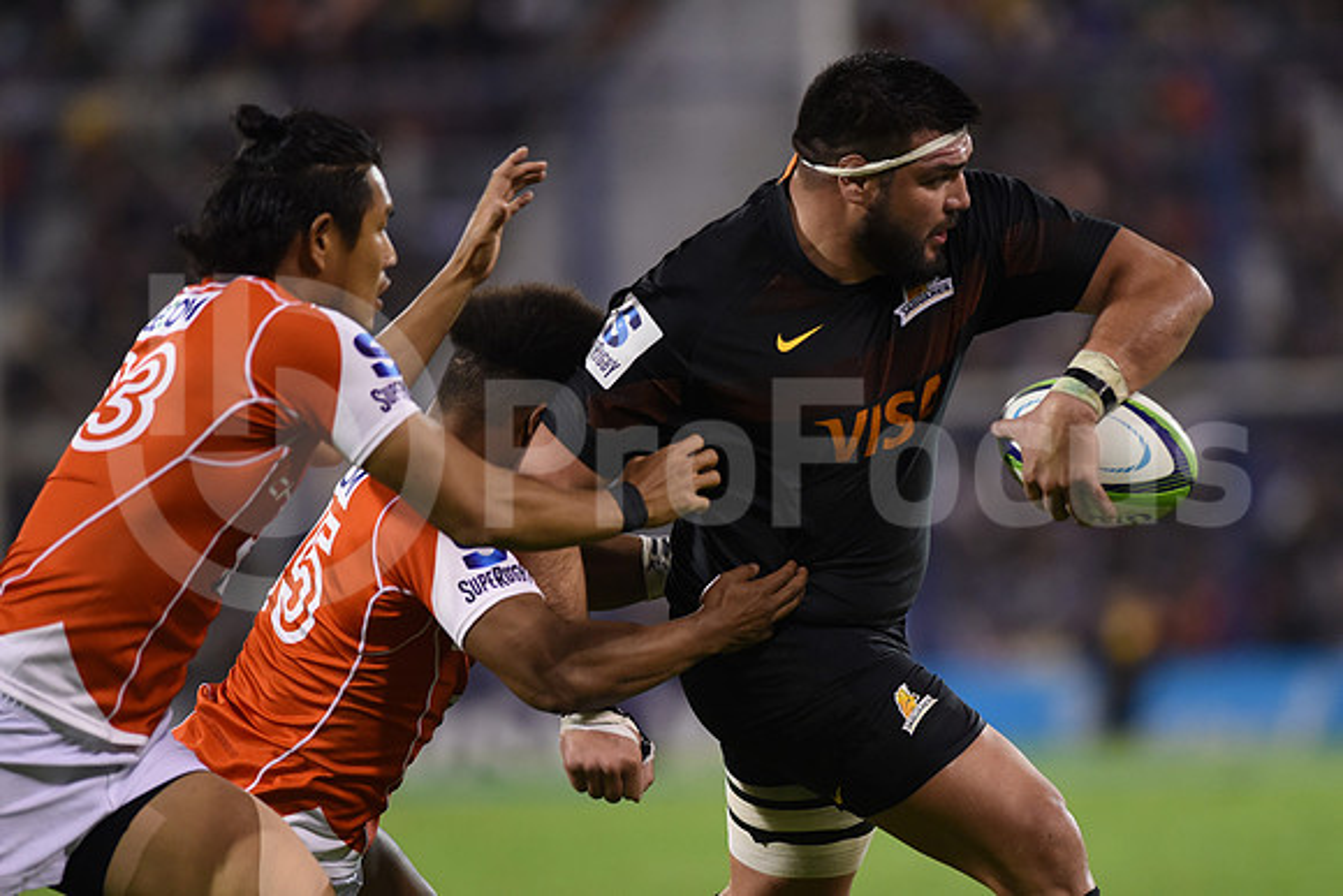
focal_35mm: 300
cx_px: 672
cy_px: 448
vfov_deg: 4.6
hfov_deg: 6.9
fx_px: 11194
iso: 2000
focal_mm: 300
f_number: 2.8
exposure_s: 1/800
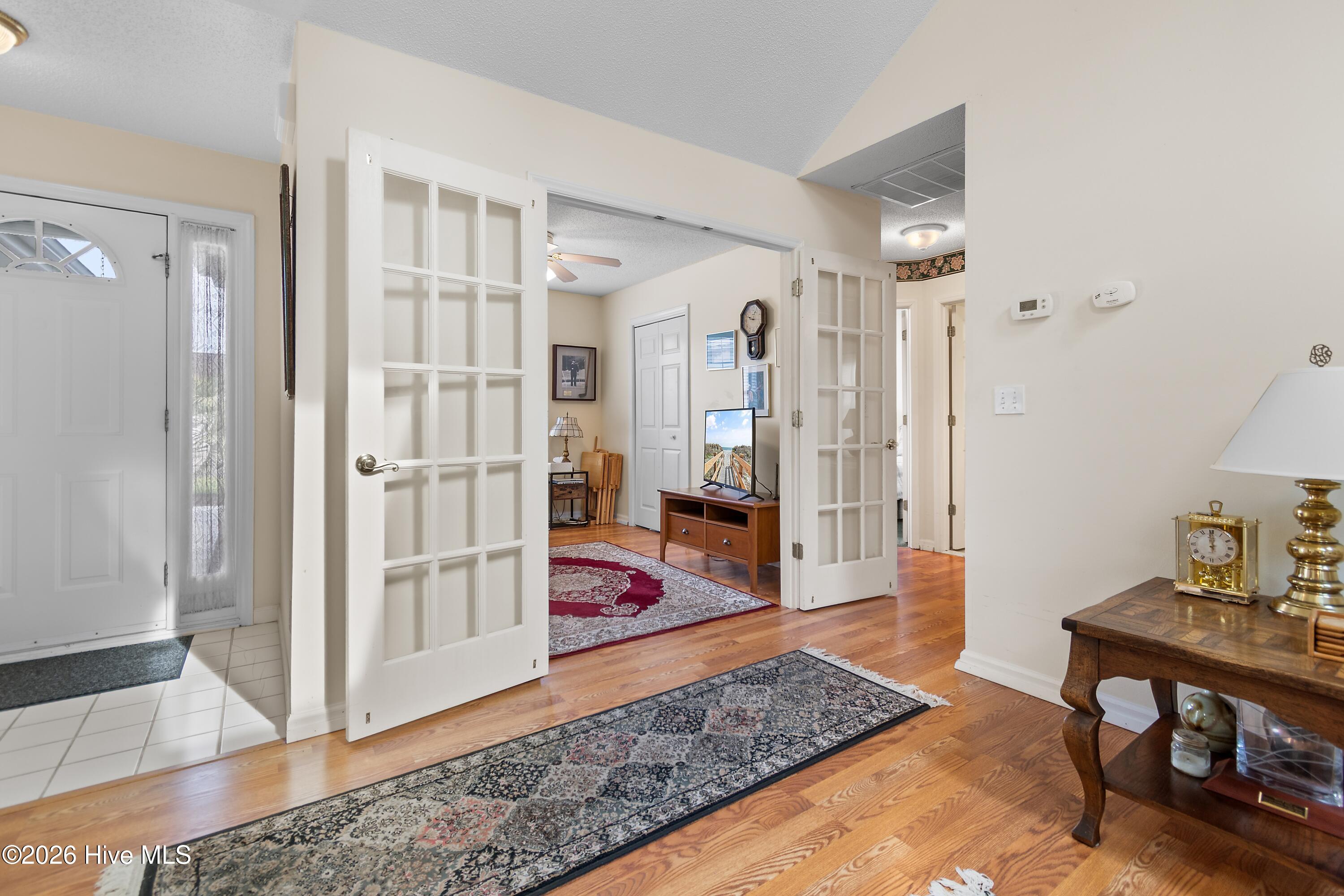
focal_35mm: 15
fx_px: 560
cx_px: 672
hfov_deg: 100.4
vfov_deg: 77.3
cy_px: 448
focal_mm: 10
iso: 100
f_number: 4.5
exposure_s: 1/10
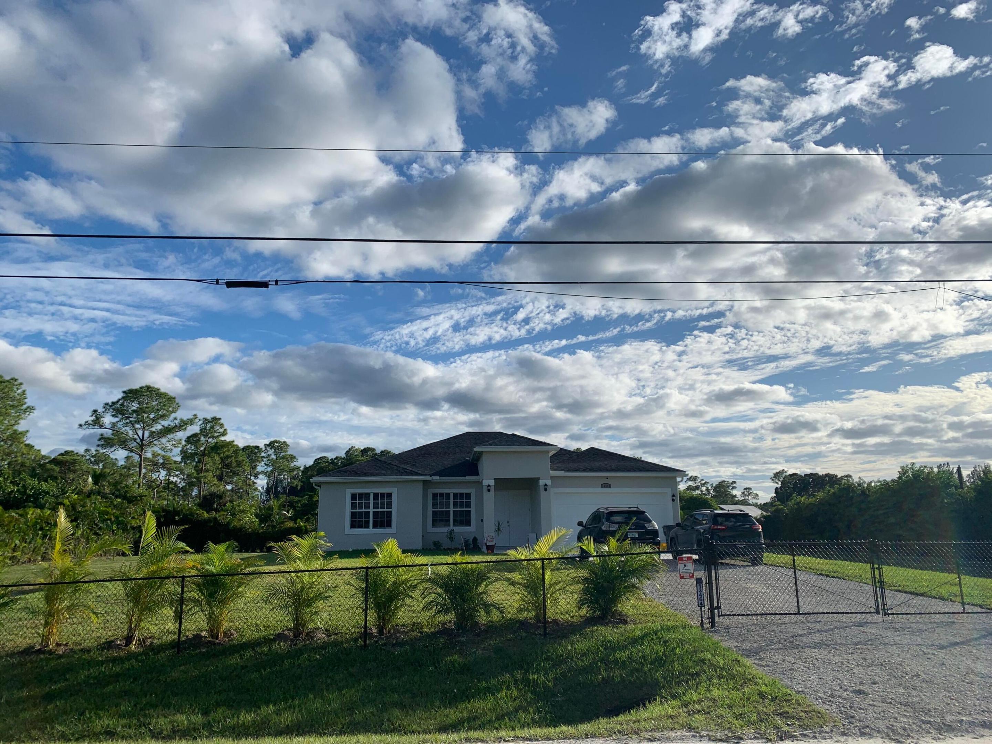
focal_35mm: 26
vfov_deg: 53.1
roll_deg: +1.2
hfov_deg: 67.3
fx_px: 745
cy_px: 372
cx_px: 496
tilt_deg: +12.1
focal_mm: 4.25
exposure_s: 1/4673
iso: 25
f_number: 1.8
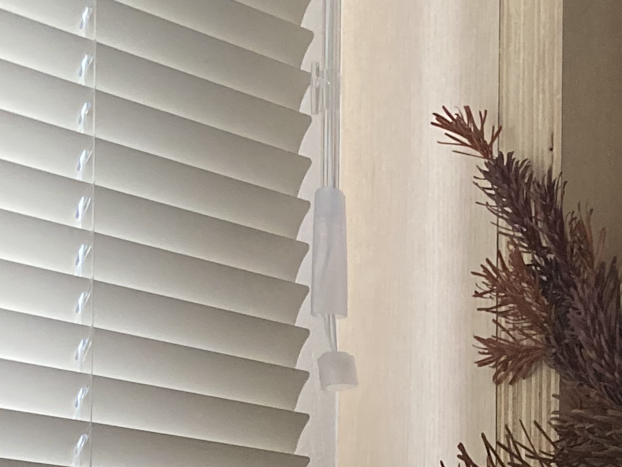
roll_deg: -0.6
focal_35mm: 108
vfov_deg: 12.9
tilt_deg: +1.7
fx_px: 1941
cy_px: 737
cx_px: 775
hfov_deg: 17.3
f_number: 1.8
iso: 160
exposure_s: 1/60
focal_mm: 3.99
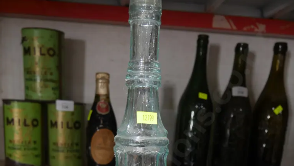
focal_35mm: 41
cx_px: 148
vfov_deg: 26.2
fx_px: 320
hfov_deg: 49.4
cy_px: 194
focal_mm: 14
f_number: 3.5
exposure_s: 1/60
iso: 640
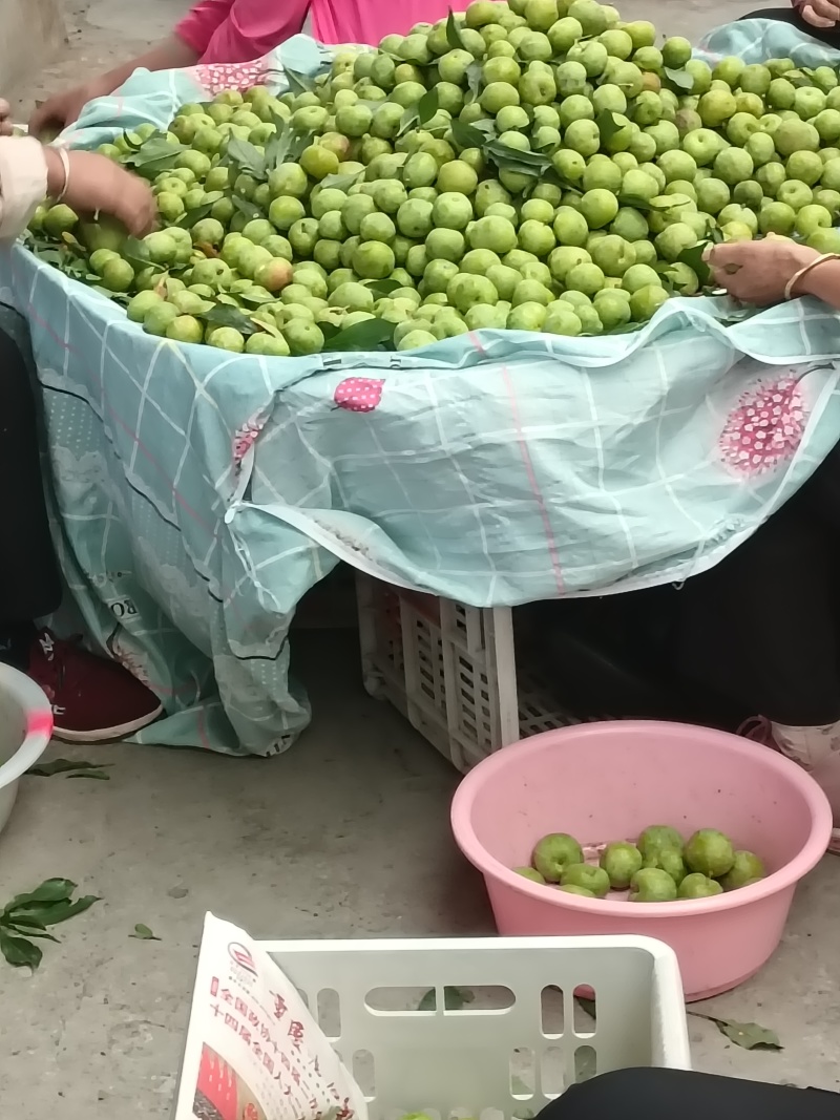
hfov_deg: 17.4
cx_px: 420
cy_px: 560
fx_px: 2751
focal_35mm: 85
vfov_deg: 23.0
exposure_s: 1/33.3
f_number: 1.8
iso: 213
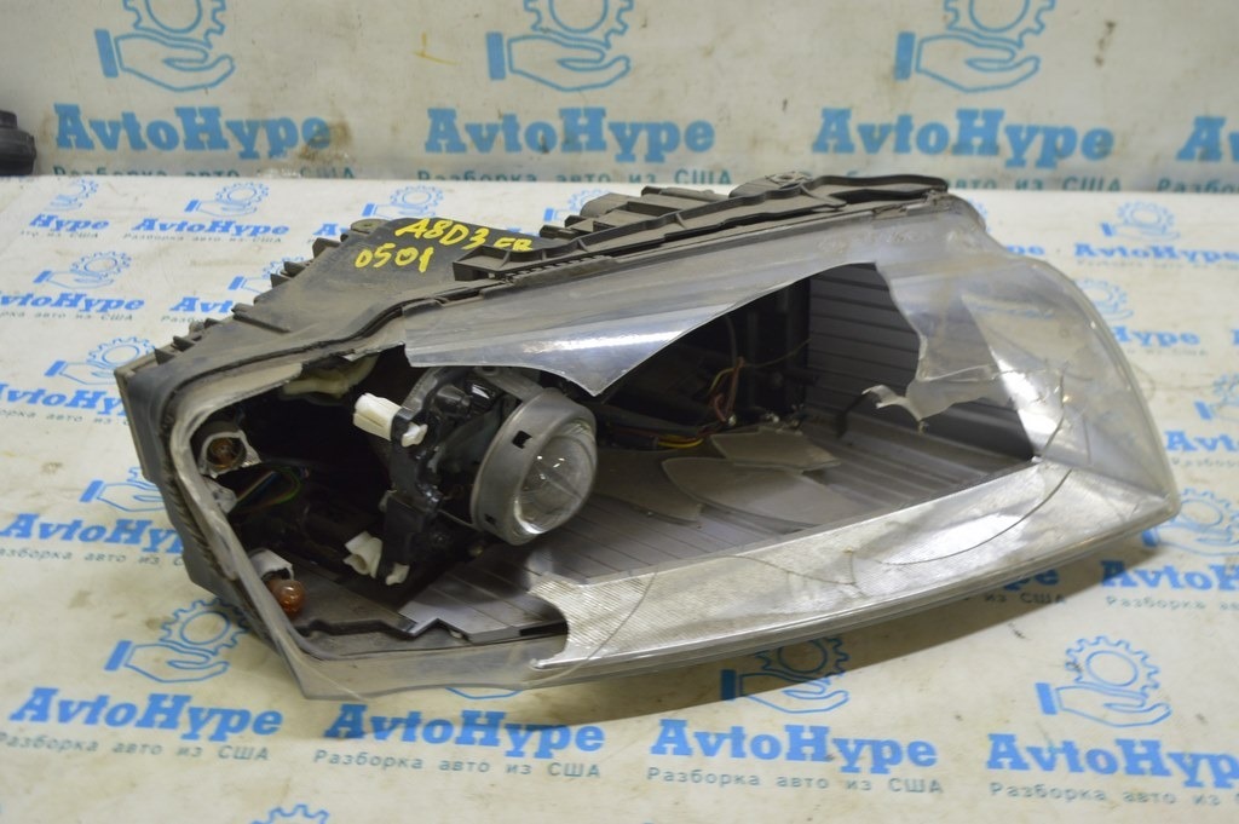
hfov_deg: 53.2
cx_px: 620
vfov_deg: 36.8
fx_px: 1238
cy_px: 412
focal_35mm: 36
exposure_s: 1/20
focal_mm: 24
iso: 400
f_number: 5.6
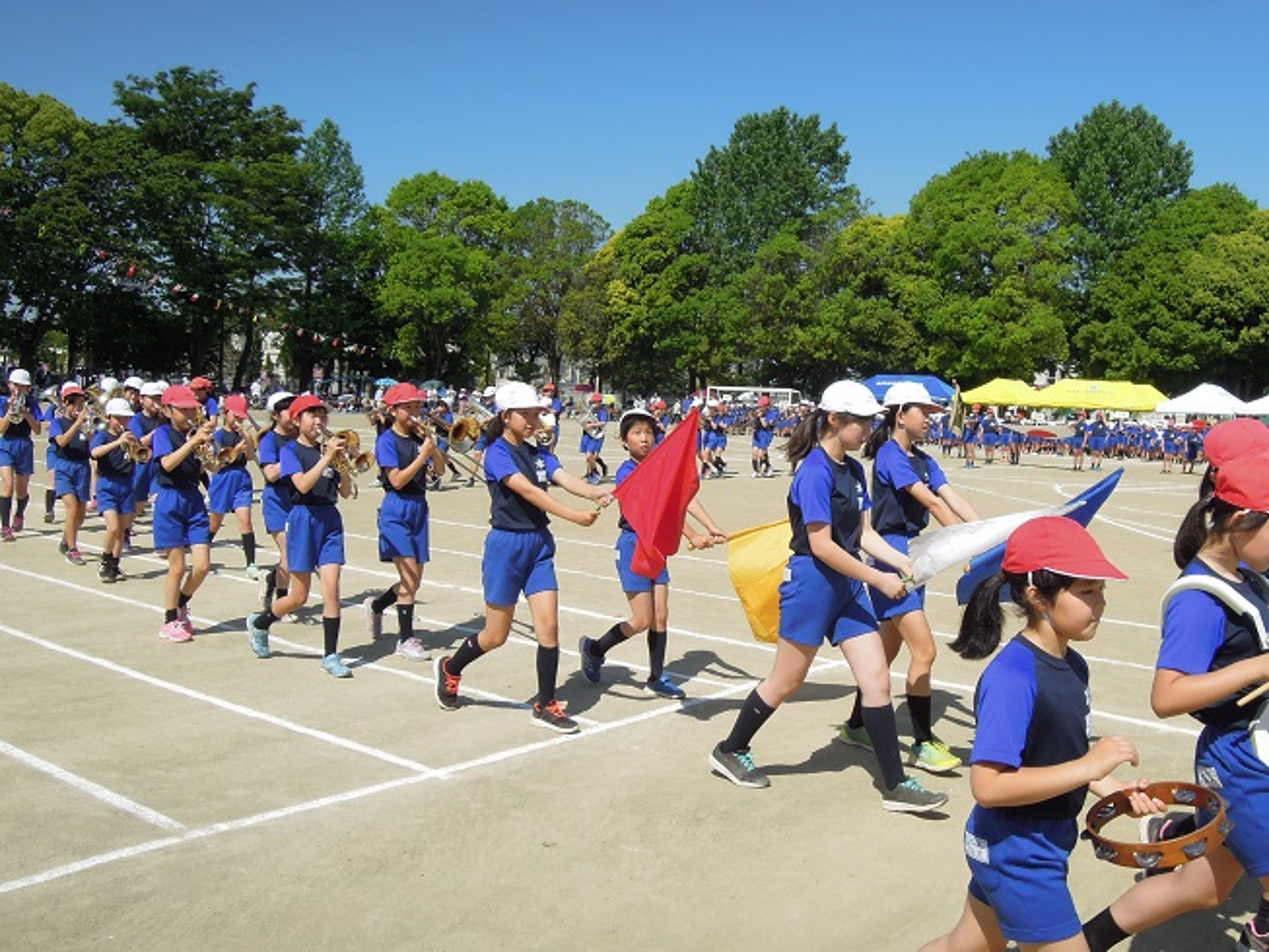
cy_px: 476
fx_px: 1283
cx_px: 634
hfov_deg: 52.6
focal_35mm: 35
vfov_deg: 40.7
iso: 160
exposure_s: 1/1250
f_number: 4.5
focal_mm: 6.3
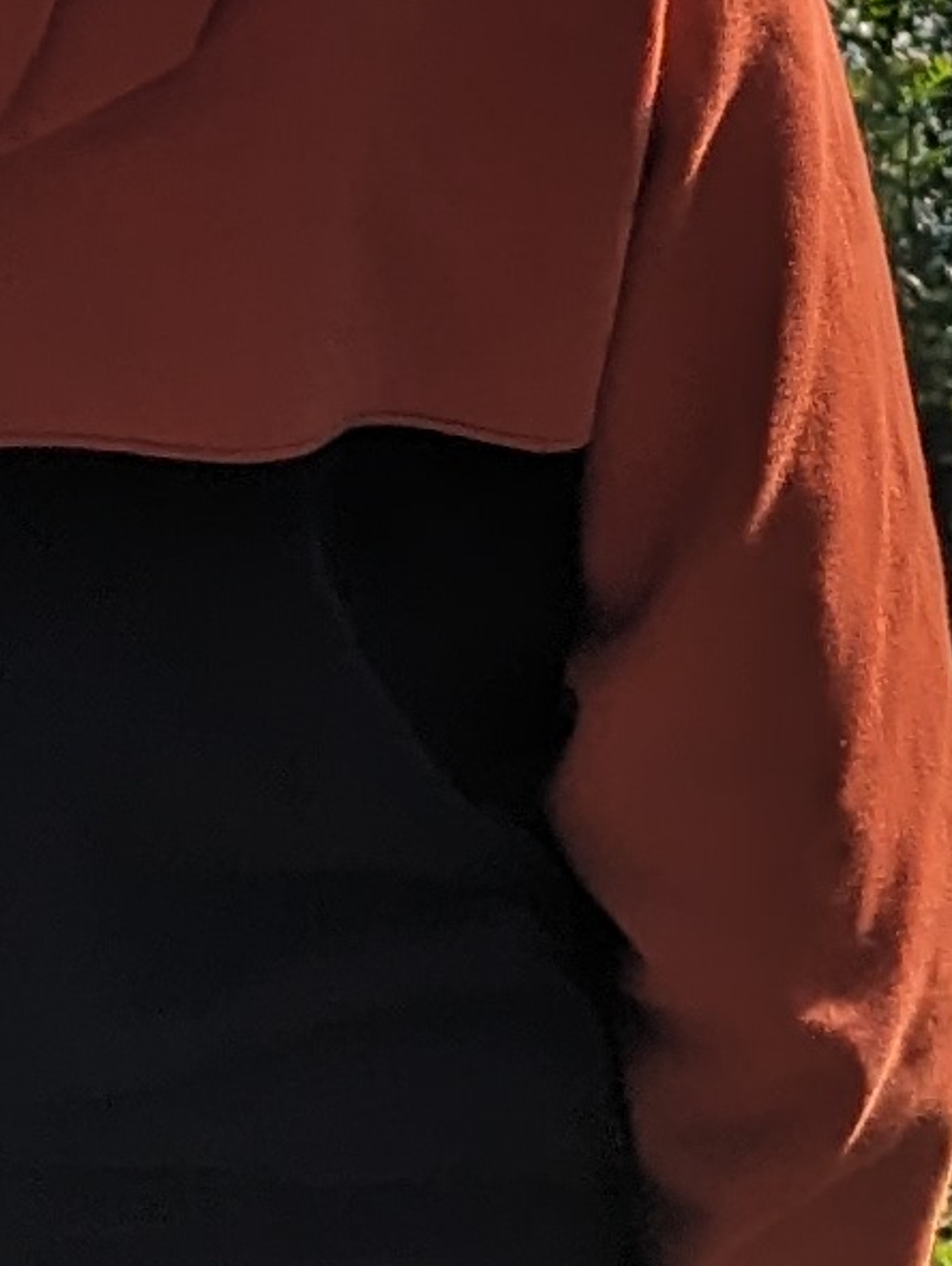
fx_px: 6074
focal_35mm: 166
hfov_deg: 8.9
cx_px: -105
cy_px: -1676
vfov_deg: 10.4
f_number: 1.85
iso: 45
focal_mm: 6.81
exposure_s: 1/4184
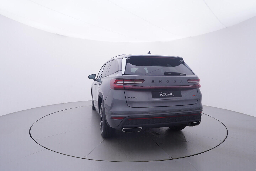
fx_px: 160
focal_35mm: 22
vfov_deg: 56.2
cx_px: 128
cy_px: 86
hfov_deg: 77.3
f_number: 5
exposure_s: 1/80
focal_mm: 15
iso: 200
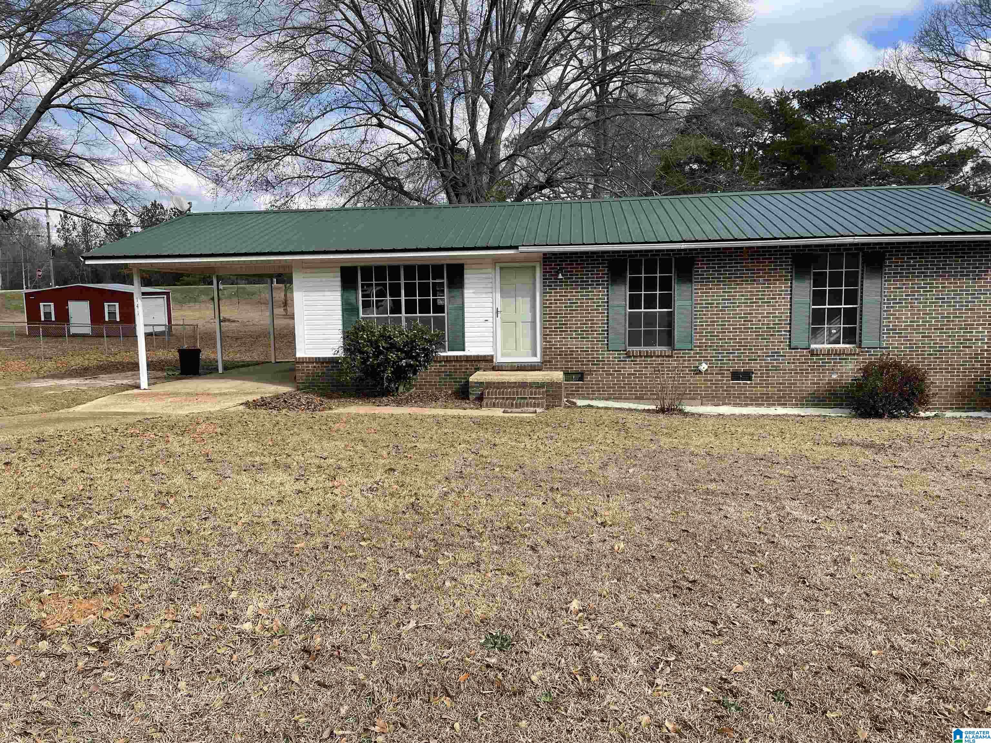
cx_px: 496
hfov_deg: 67.3
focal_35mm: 26
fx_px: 744
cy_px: 372
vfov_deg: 53.1
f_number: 1.6
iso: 32
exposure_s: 1/2174
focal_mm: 4.2
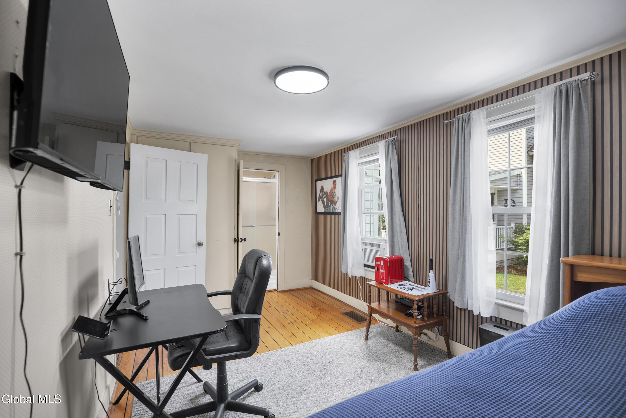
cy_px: 209
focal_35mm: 16
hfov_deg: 96.7
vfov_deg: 73.8
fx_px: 278
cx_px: 313
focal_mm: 16
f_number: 4.5
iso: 250
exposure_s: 1/30
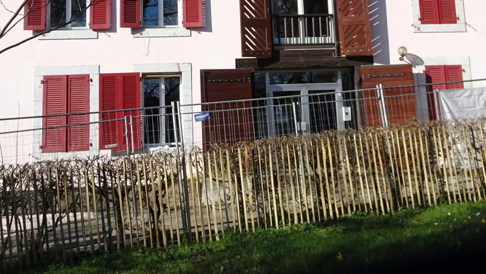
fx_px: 812
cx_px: 244
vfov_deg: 18.2
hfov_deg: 33.3
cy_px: -52
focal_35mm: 63
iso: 80
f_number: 4
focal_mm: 5.09
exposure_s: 1/640
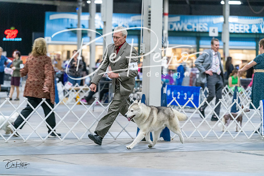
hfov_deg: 14.4
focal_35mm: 142
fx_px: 1042
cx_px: 132
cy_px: 88
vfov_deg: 9.7
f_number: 3.5
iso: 6400
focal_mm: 142
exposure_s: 1/200
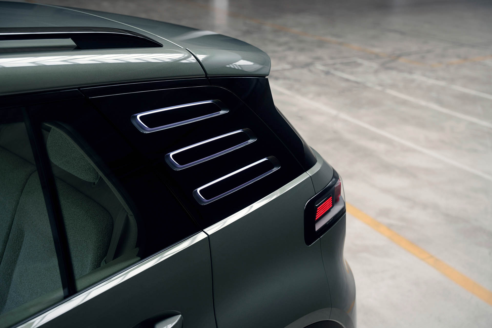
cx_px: 246
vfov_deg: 31.9
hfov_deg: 46.4
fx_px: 574
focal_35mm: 42
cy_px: 164
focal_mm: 42
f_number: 3.5
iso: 250
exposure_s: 1/60
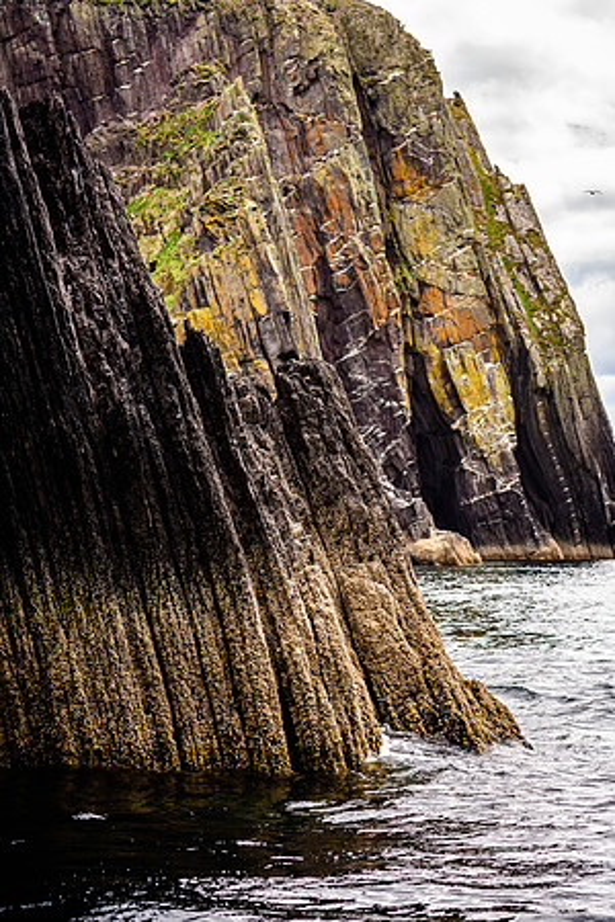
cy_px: 461
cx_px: 308
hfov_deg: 19.5
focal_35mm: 70
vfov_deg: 28.8
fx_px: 1794
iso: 250
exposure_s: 1/250
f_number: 8
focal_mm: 70
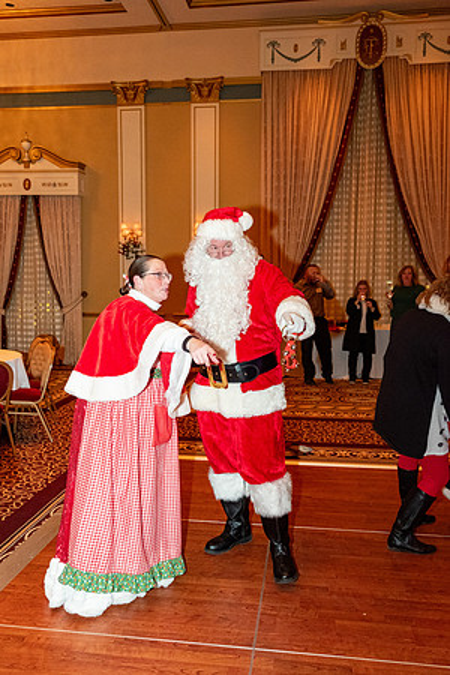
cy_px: 338
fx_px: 544
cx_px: 225
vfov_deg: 63.7
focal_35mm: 29
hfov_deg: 45.0
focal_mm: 19.6
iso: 2500
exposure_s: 1/125
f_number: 2.8
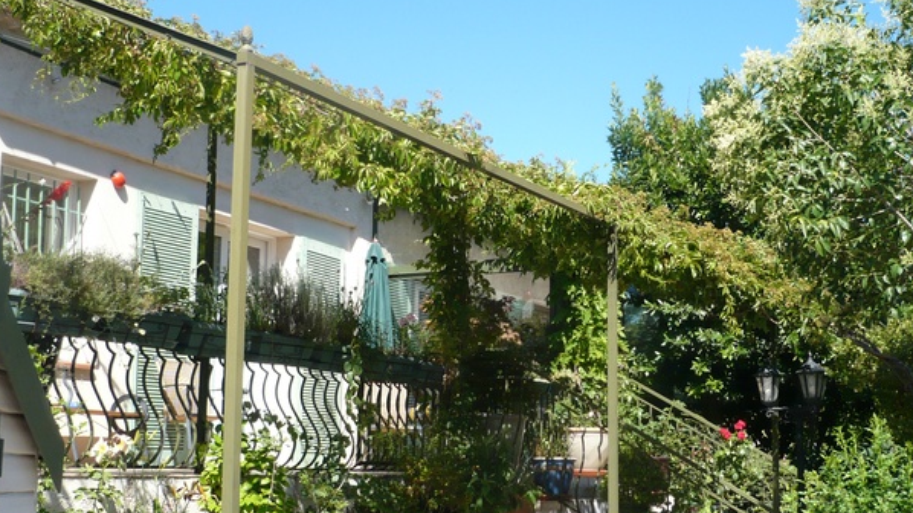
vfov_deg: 23.5
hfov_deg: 40.3
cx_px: 566
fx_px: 1234
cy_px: 289
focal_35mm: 51
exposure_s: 1/640
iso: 100
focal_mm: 5.8
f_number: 2.8
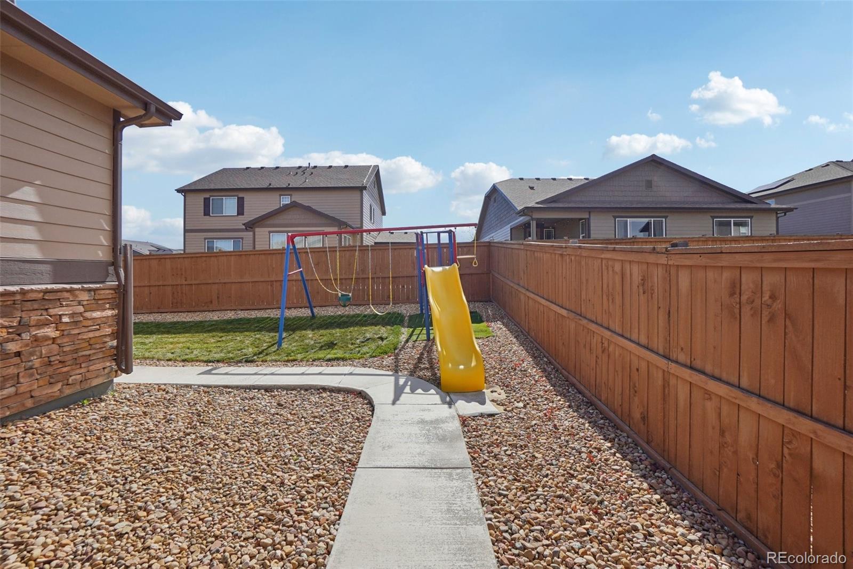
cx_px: 426
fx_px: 355
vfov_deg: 77.3
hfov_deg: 100.4
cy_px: 284
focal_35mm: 15
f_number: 8
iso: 100
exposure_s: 1/400
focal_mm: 10
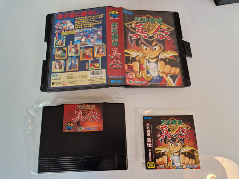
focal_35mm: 23
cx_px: 120
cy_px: 90
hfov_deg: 73.9
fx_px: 159
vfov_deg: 58.9
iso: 400
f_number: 1.8
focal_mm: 5.4
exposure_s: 1/100
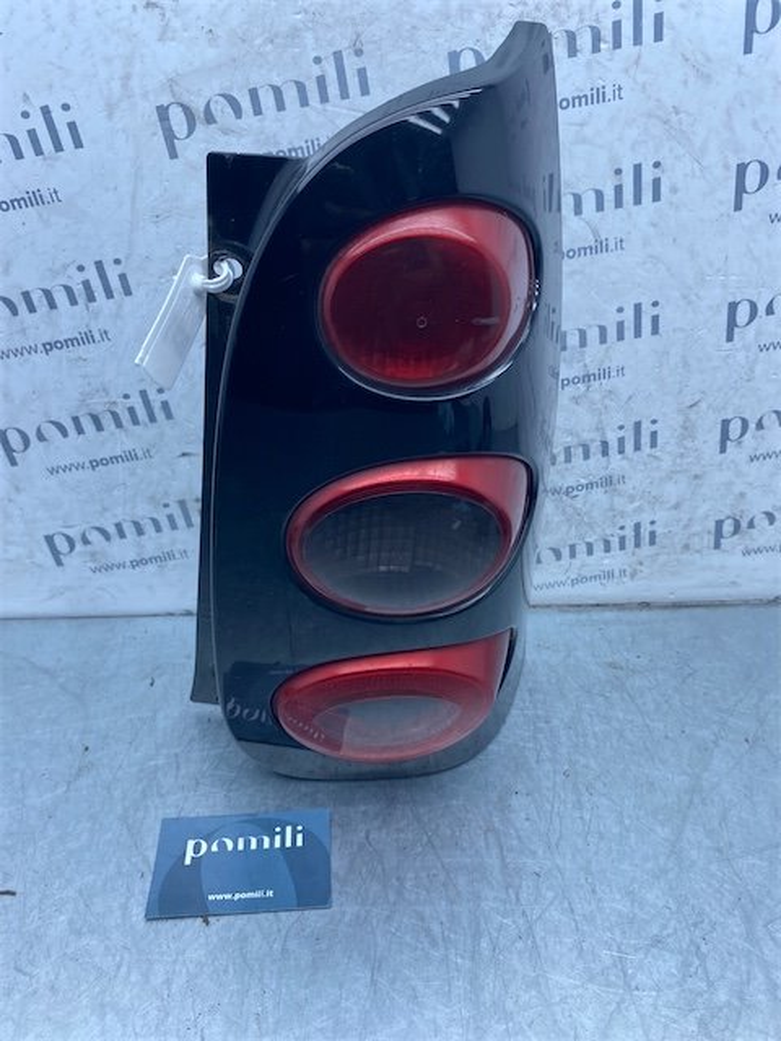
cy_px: 520
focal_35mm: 26
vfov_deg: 67.3
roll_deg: -0.9
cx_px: 390
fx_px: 782
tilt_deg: -30.4
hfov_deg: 53.1
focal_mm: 4.25
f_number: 1.8
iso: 32
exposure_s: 1/546
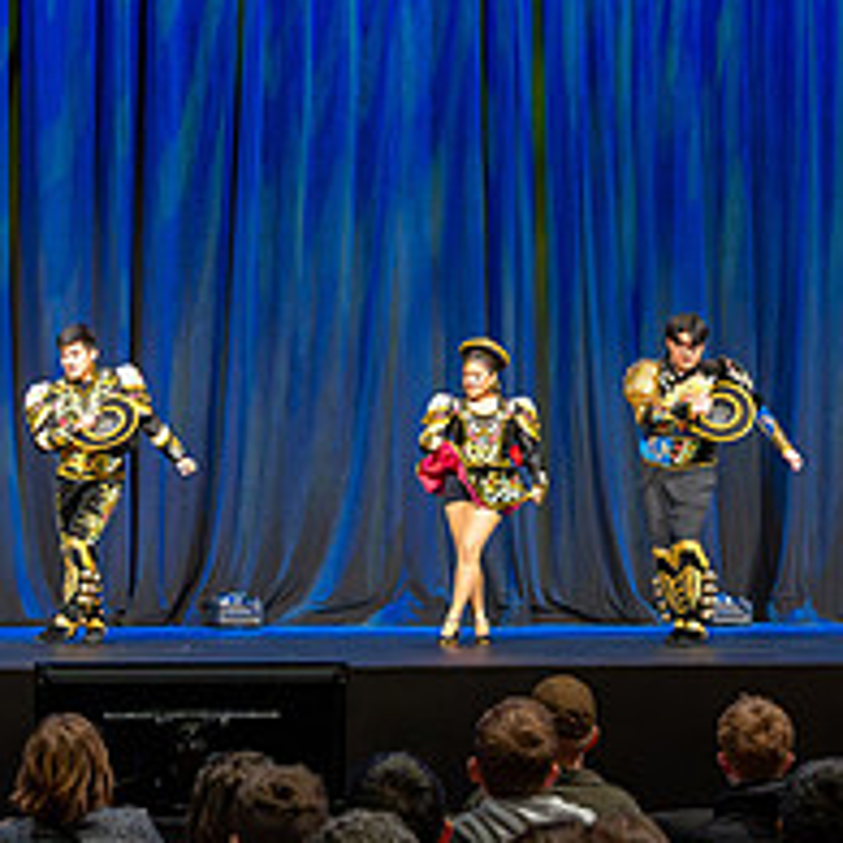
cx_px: 549
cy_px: 447
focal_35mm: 101
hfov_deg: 17.2
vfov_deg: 17.2
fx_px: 2783
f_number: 2.8
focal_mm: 40
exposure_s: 1/200
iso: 3200
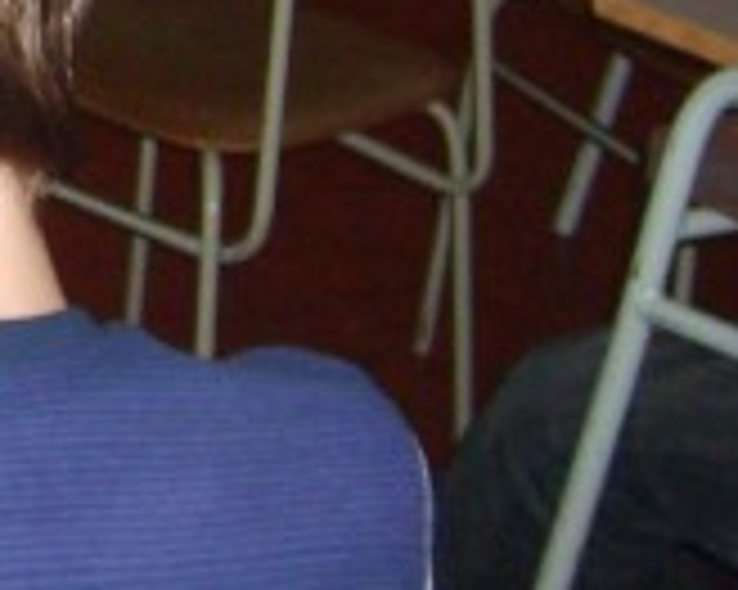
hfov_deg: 10.5
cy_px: -464
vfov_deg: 8.9
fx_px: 3645
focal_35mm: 167
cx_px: -796
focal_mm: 5.8
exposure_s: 1/45
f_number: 2.8
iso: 173
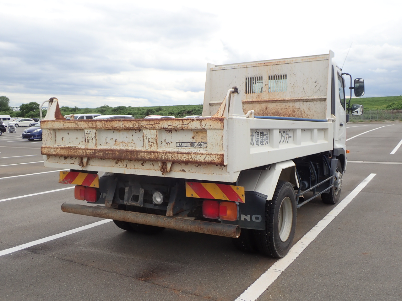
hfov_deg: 56.8
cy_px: 150
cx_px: 201
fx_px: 372
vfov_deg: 44.2
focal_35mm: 32
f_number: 3.2
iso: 100
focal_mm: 5.87
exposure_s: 1/500
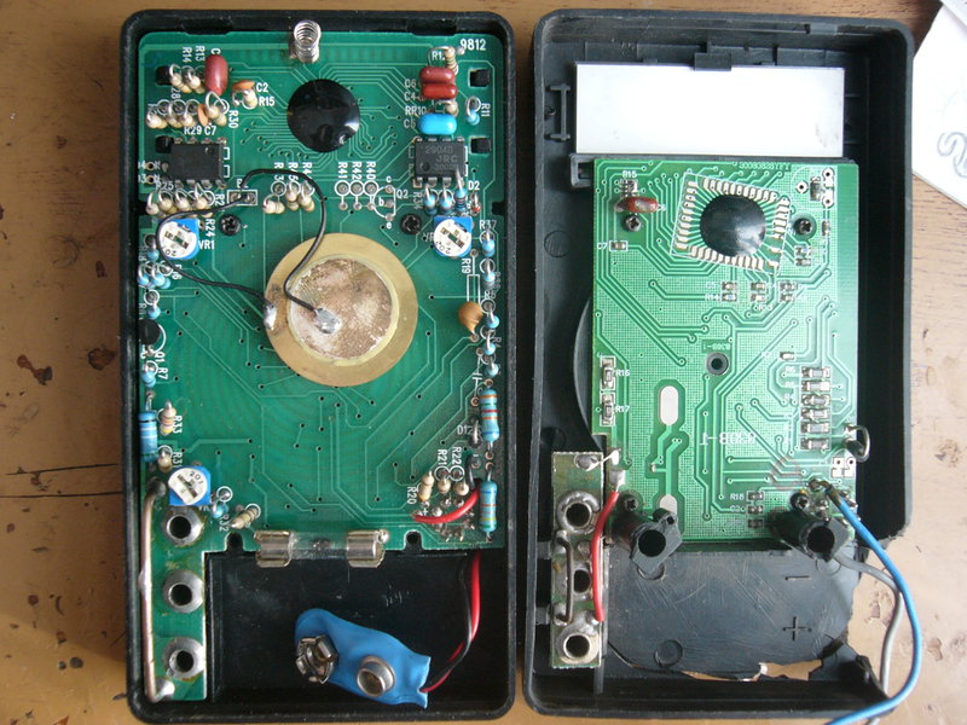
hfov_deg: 52.6
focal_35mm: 35
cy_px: 362
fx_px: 978
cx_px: 484
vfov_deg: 40.7
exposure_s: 1/15
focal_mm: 5.8
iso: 150
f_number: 2.8
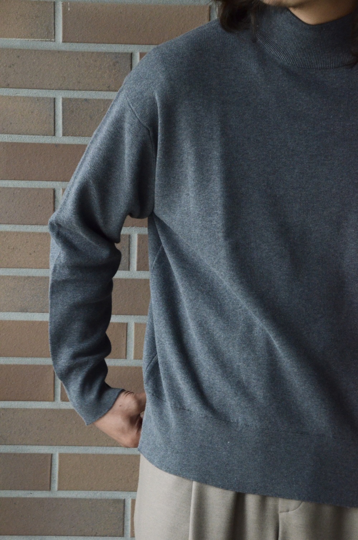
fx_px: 1932
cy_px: 270
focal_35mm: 129
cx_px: 179
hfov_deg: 10.6
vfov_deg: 15.9
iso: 2500
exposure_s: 1/50
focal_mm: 86
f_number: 8
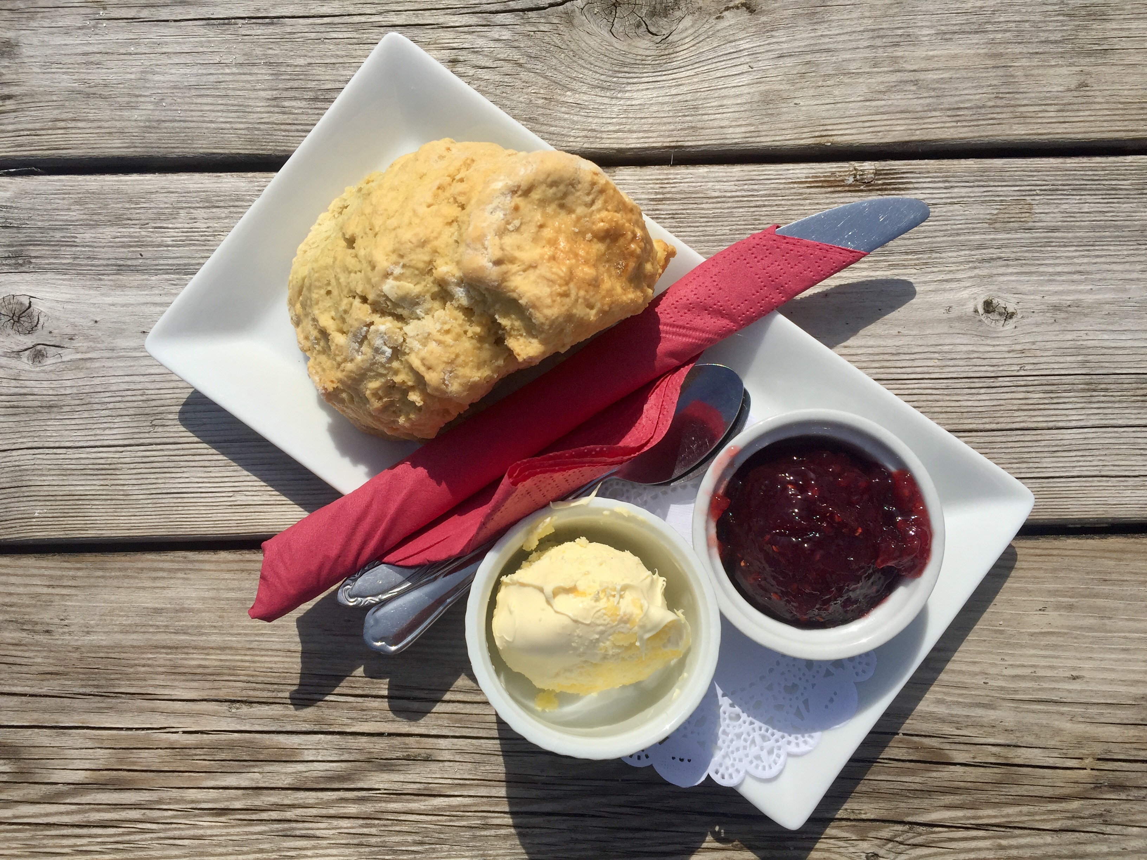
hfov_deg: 61.7
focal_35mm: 29
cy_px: 430
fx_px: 961
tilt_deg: -88.3
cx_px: 574
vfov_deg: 48.2
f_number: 2.2
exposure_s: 1/4405
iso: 32
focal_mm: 4.15
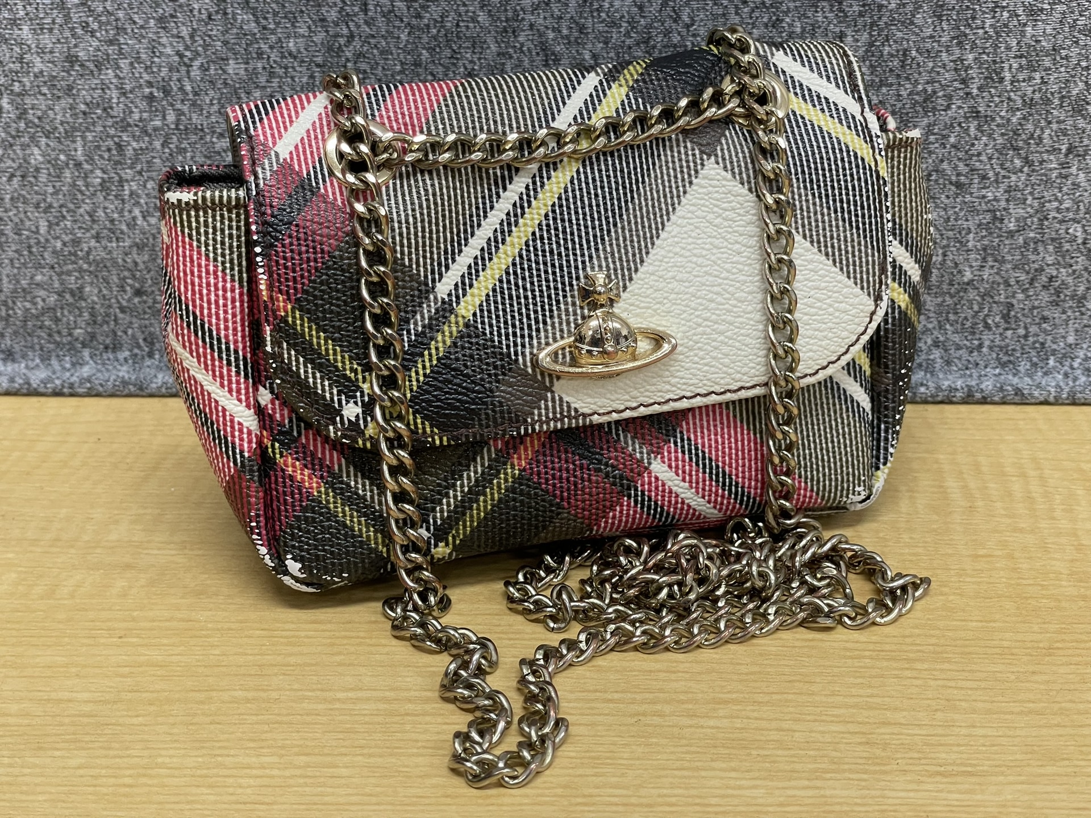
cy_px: 409
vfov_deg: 28.0
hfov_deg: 36.8
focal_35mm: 52
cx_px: 546
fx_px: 1639
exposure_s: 1/99
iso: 200
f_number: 2
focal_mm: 6
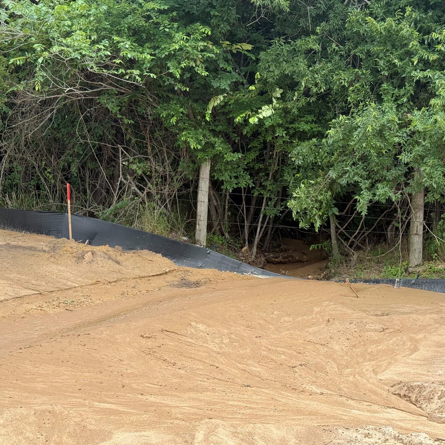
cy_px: 221
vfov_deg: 30.0
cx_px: 248
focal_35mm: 57
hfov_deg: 30.0
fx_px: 829
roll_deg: -1.6
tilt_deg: -6.4
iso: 64
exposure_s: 1/1484
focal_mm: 6.76
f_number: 1.78
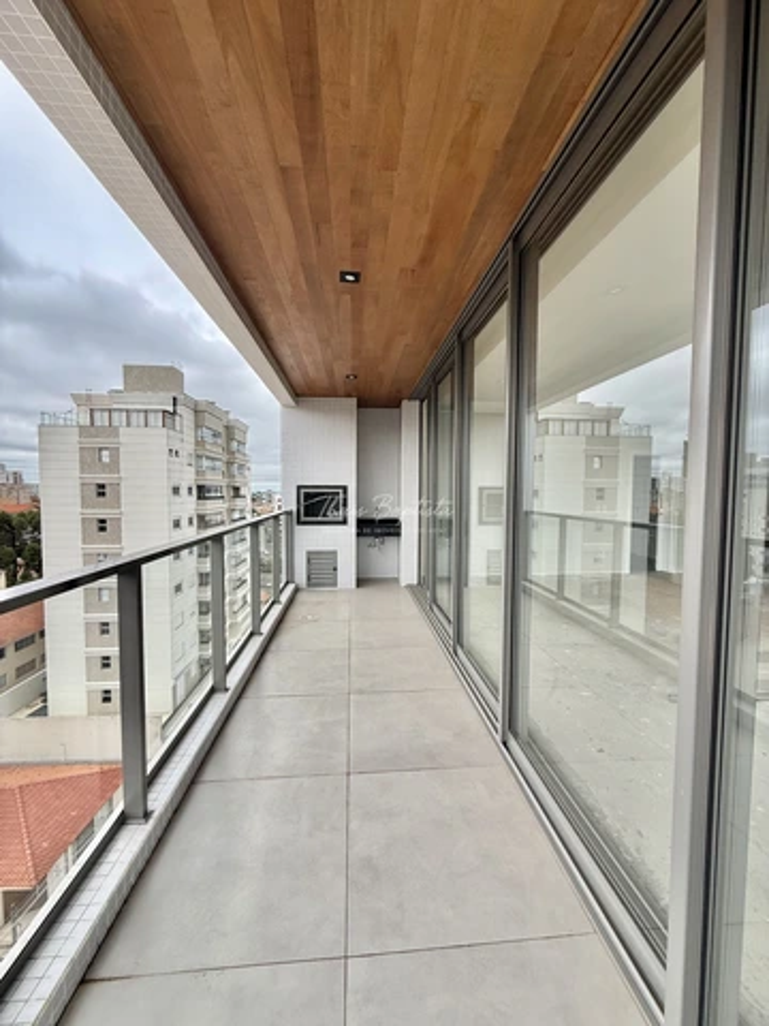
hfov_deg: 85.7
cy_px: 513
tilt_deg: -2.4
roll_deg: -1.2
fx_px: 415
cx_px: 384
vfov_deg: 102.1
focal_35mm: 14
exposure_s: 1/439
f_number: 2.2
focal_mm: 2.22
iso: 64
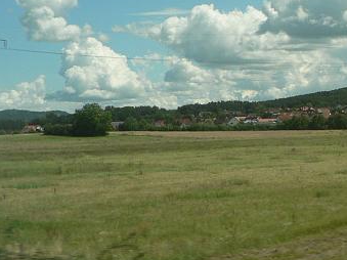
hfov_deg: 21.7
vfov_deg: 17.3
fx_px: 852
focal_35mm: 85
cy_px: 86
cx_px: 390
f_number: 4.5
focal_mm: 6
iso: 80
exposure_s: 1/400
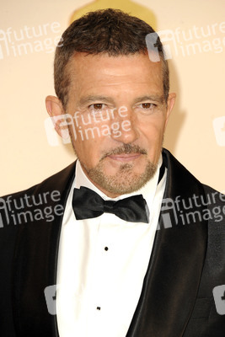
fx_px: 2810
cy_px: 168
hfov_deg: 4.6
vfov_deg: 6.9
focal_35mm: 300
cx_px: 112
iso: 1600
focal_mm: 300
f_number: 7.1
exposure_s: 1/200
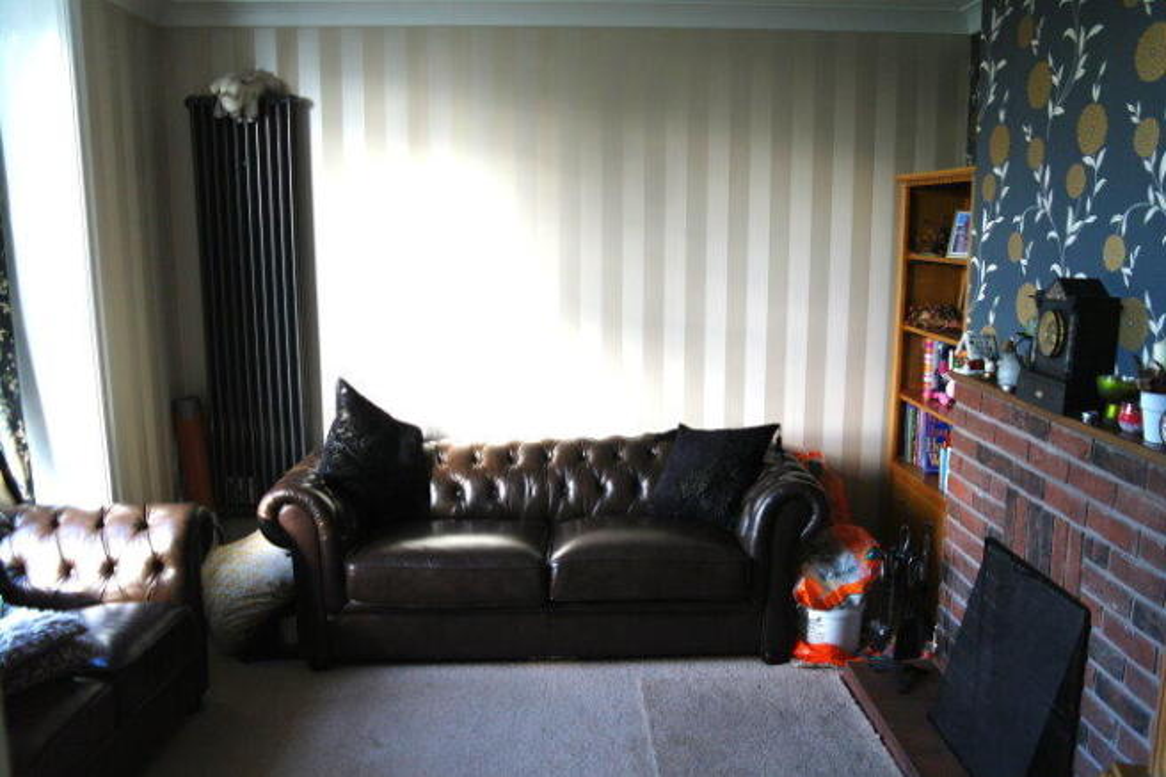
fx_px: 874
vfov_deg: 47.9
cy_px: 388
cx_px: 583
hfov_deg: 67.4
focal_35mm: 27
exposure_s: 1/40
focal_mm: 18
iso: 120
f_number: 3.5
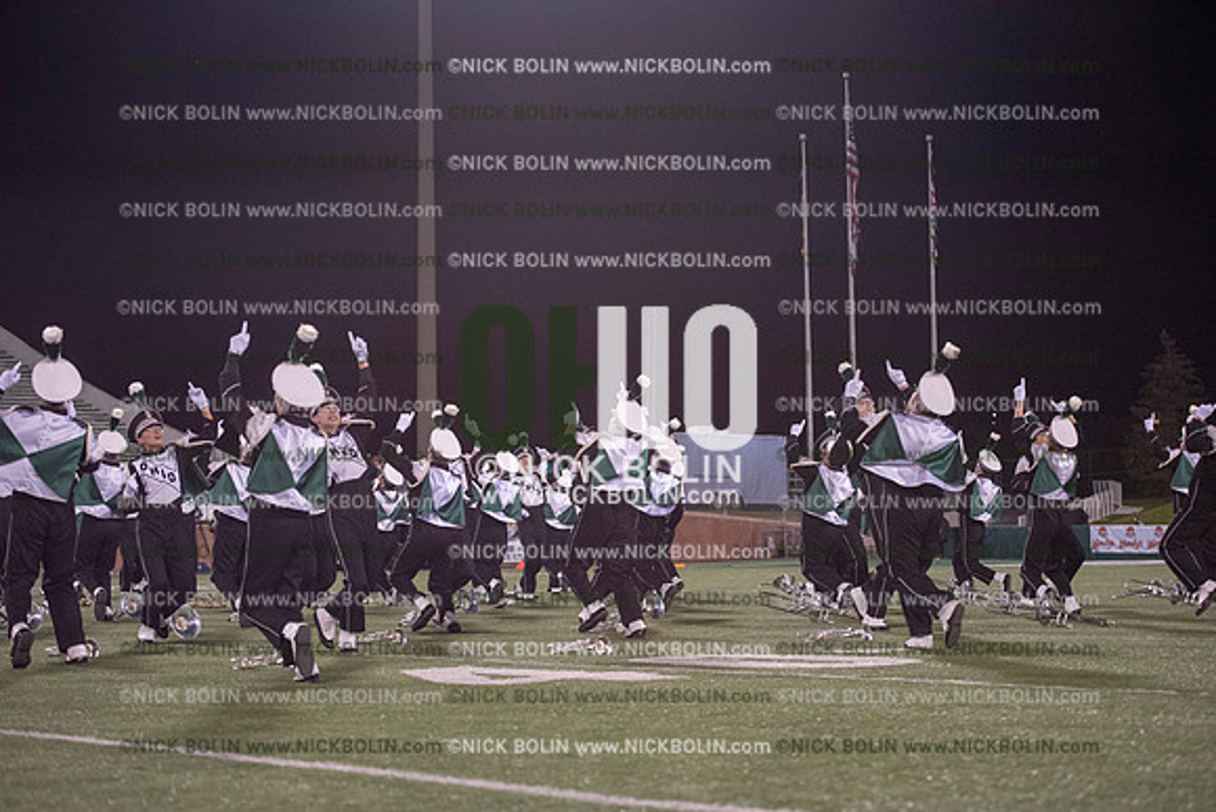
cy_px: 406
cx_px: 608
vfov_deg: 19.5
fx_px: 2365
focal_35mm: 70
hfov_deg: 28.8
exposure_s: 1/1250
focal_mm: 70
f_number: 3.2
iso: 5000
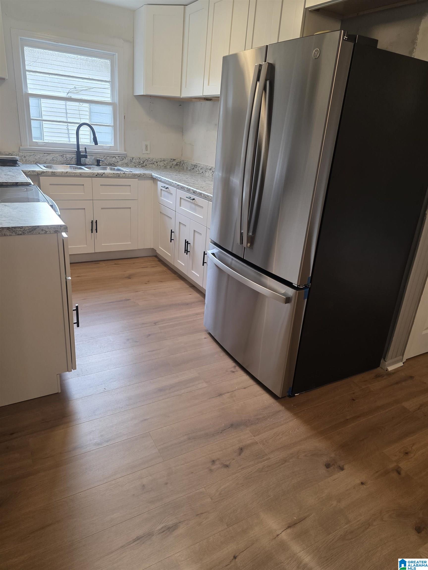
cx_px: 214
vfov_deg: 73.9
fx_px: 379
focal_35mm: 23
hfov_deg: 58.9
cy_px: 285
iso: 200
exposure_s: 1/120
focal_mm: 6.3
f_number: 1.7
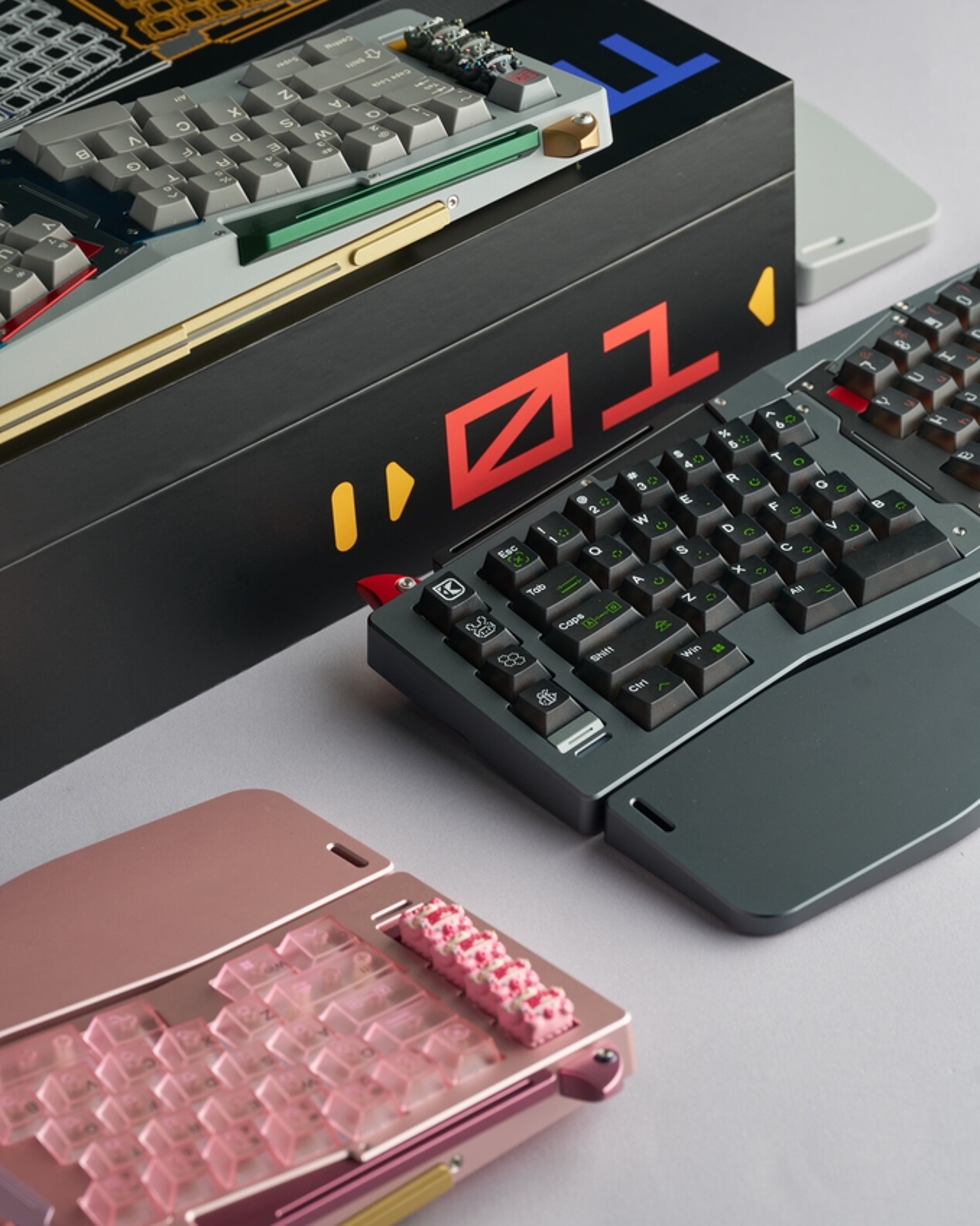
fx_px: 4316
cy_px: 567
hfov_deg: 13.0
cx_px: 488
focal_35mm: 119
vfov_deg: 16.2
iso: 125
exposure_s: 1/60
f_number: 7.1
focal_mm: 105
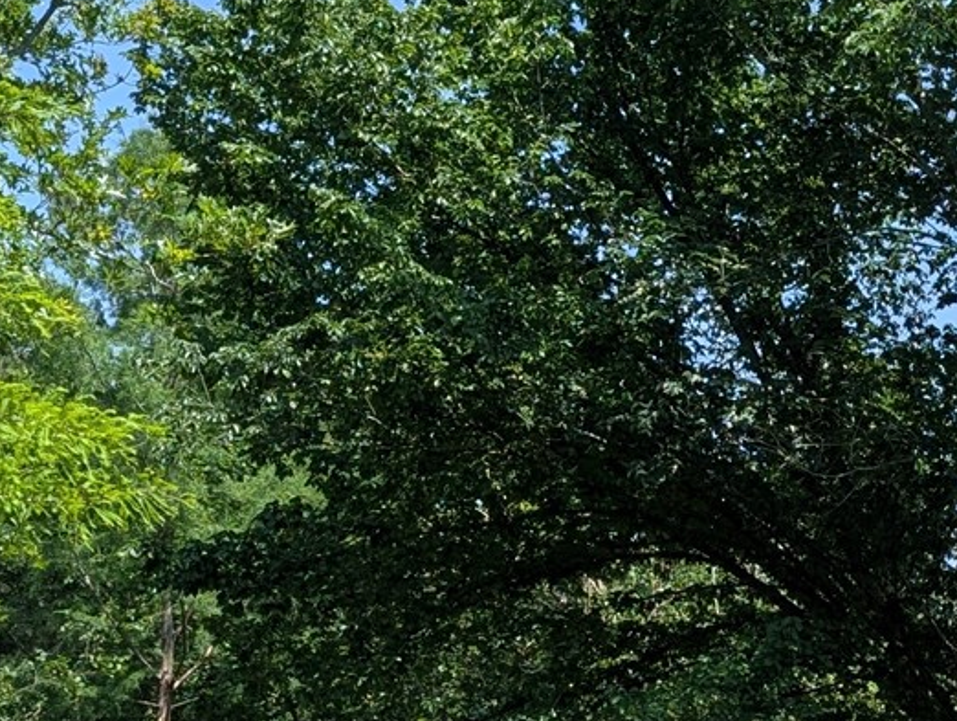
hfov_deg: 19.9
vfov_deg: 15.7
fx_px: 2602
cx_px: 1059
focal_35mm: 94
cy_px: 471
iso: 21
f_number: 1.68
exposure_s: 1/749
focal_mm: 6.9
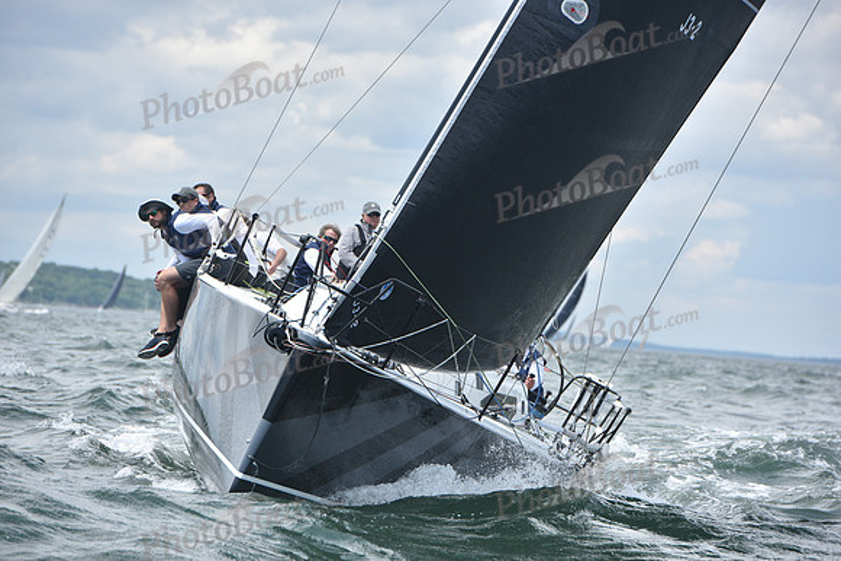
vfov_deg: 6.9
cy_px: 280
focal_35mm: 200
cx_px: 420
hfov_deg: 10.3
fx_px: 4673
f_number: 6.3
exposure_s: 1/1000
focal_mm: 200
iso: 250
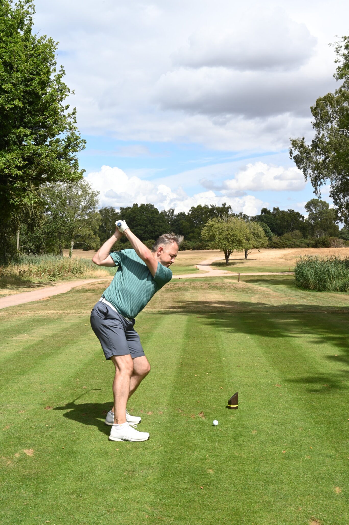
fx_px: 655
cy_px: 262
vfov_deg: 43.6
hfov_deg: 29.8
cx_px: 174
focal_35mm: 45
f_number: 18
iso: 200
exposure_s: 1/100
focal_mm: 45
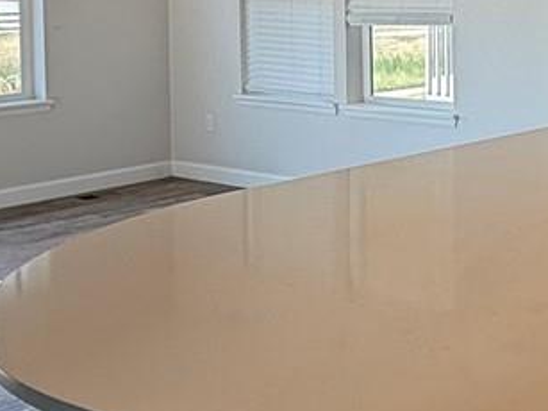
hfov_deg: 23.3
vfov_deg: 19.6
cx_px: 735
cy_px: 9
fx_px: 1155
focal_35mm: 73
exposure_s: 1/120
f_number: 2.2
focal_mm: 2.22
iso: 50
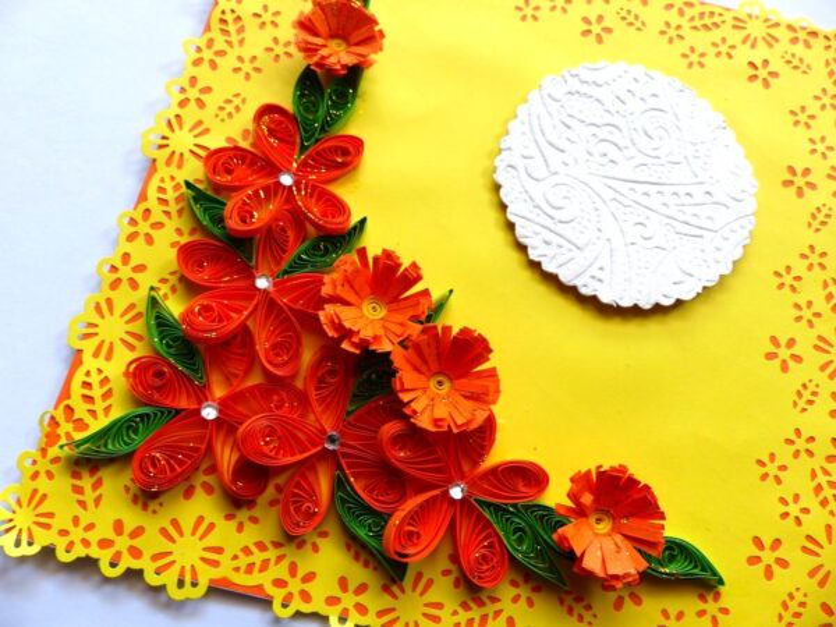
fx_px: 604
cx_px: 418
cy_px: 314
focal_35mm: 25
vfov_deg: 54.9
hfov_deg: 69.4
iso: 100
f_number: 2.8
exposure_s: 1/100
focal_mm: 4.5
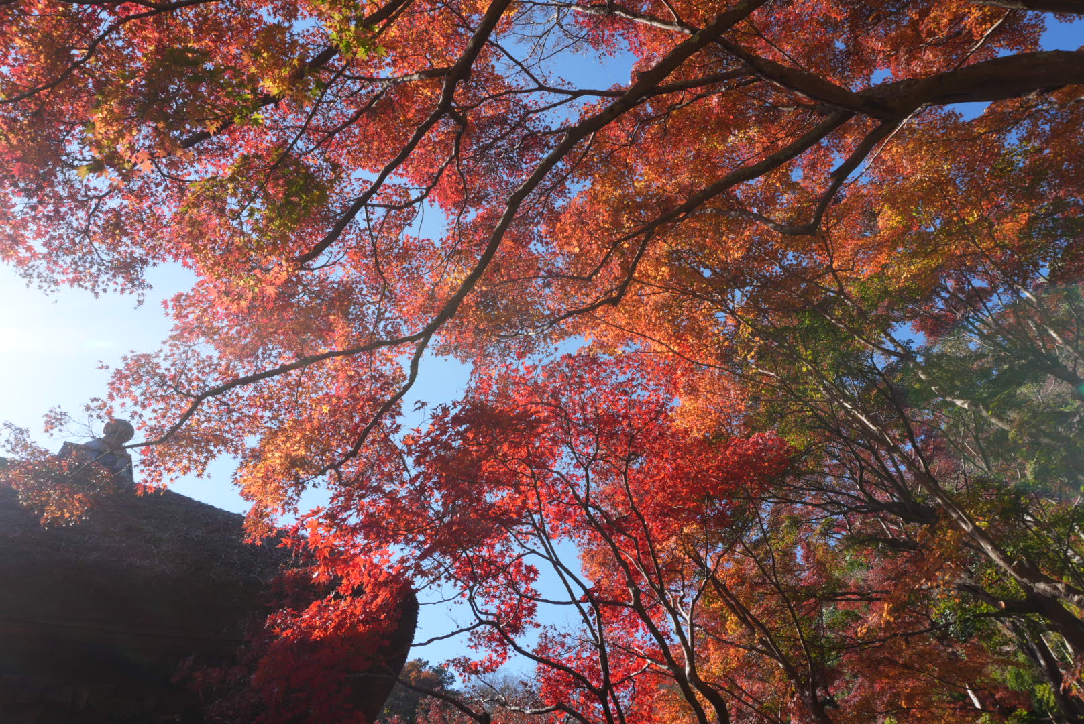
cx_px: 542
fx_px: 723
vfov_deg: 53.2
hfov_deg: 73.7
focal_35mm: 24
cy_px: 362
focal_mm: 16
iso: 100
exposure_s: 1/50
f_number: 14
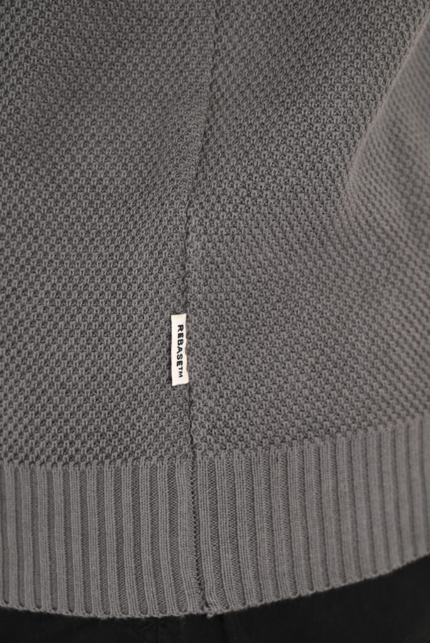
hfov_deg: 20.6
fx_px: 1181
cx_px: 215
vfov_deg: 30.5
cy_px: 322
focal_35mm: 66
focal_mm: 66
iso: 800
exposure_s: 1/125
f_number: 5.6
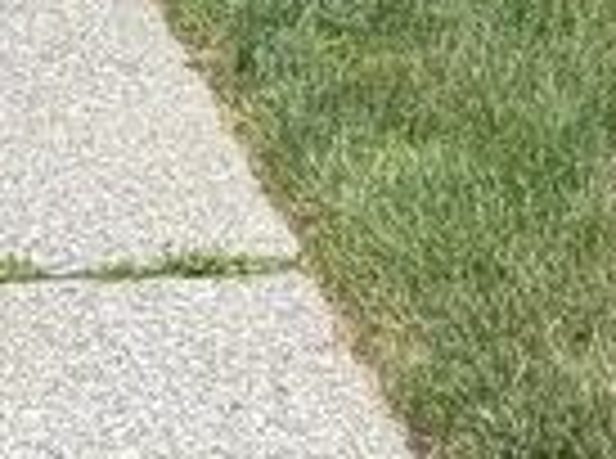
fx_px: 3461
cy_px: -1260
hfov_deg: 10.0
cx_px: -144
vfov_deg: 6.4
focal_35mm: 195
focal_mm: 5.96
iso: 64
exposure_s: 1/1953
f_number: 1.6
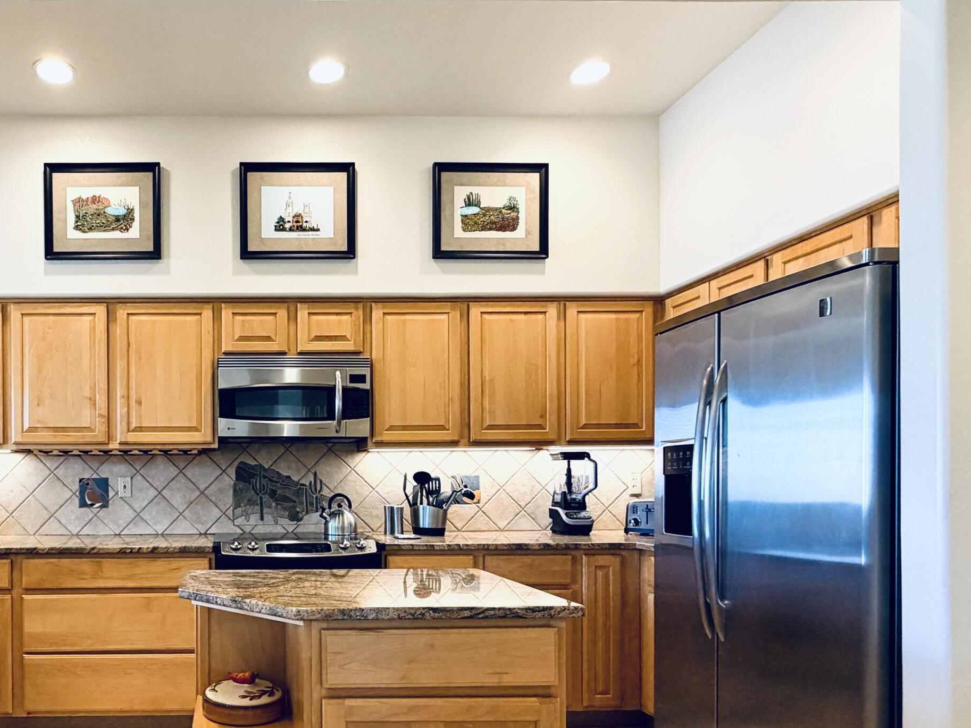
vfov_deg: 57.6
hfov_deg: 68.2
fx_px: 645
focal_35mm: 23
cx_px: 221
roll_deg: +0.0
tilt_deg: -0.1
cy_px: 484
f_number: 2.2
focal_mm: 2.22
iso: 200
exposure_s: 1/120
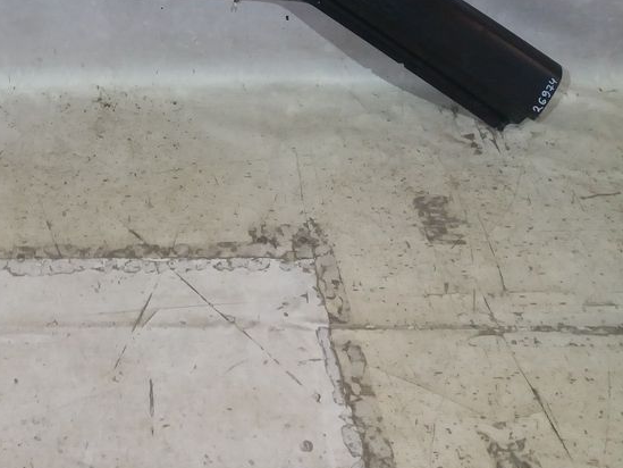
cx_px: 66
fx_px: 918
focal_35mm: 51
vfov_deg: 28.0
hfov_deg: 35.4
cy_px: 93
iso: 160
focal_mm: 3.7
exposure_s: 1/33
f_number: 1.9
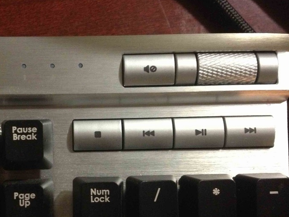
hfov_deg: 35.7
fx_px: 442
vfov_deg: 27.4
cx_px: 87
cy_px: 142
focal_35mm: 53
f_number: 2.4
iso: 400
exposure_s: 1/15
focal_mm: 4.28
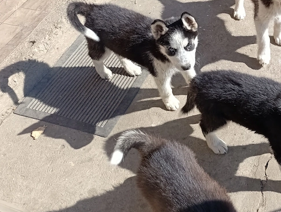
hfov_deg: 36.9
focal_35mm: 47
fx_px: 382
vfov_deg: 30.6
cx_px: 270
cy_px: 66
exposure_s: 1/336
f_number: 1.6
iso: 50
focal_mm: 6.14
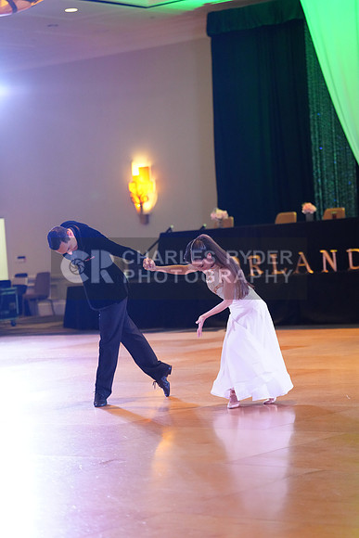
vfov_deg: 21.5
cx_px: 180
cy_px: 269
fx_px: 1420
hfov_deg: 14.4
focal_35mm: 95
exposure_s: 1/400
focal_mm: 95
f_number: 2.8
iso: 5000
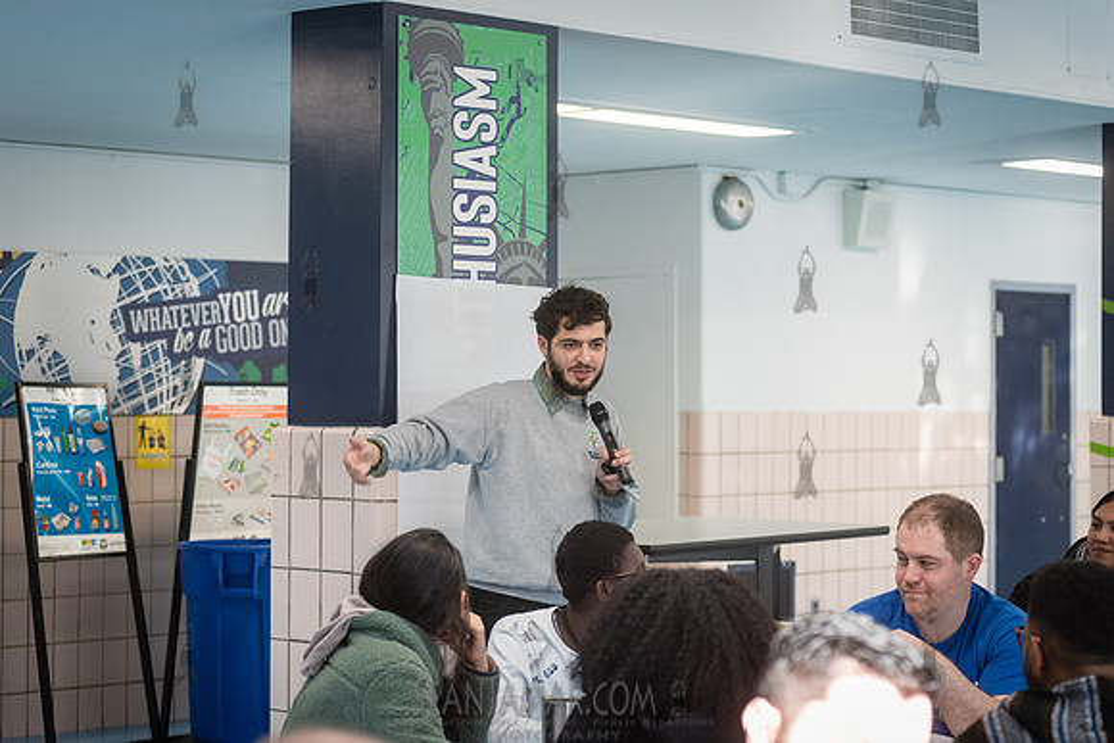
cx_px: 557
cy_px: 372
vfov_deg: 16.9
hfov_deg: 25.1
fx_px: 2498
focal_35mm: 81
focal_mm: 80
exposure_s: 1/200
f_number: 4
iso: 2500
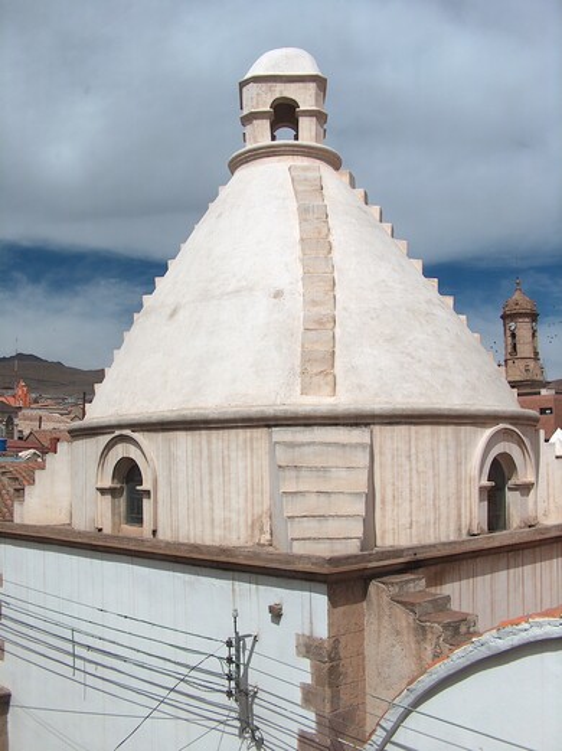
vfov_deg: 50.2
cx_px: 281
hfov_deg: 38.6
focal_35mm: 37
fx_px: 802
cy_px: 376
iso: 100
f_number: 4
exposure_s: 1/1250
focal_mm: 7.6
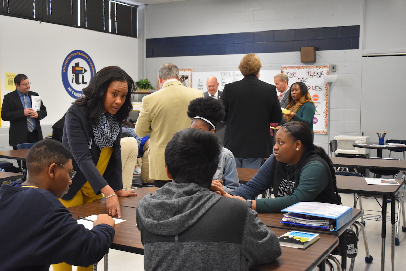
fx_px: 474
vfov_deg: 31.9
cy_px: 136
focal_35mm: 42
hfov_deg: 46.4
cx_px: 203
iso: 3200
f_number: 4.2
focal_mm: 28
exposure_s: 1/160
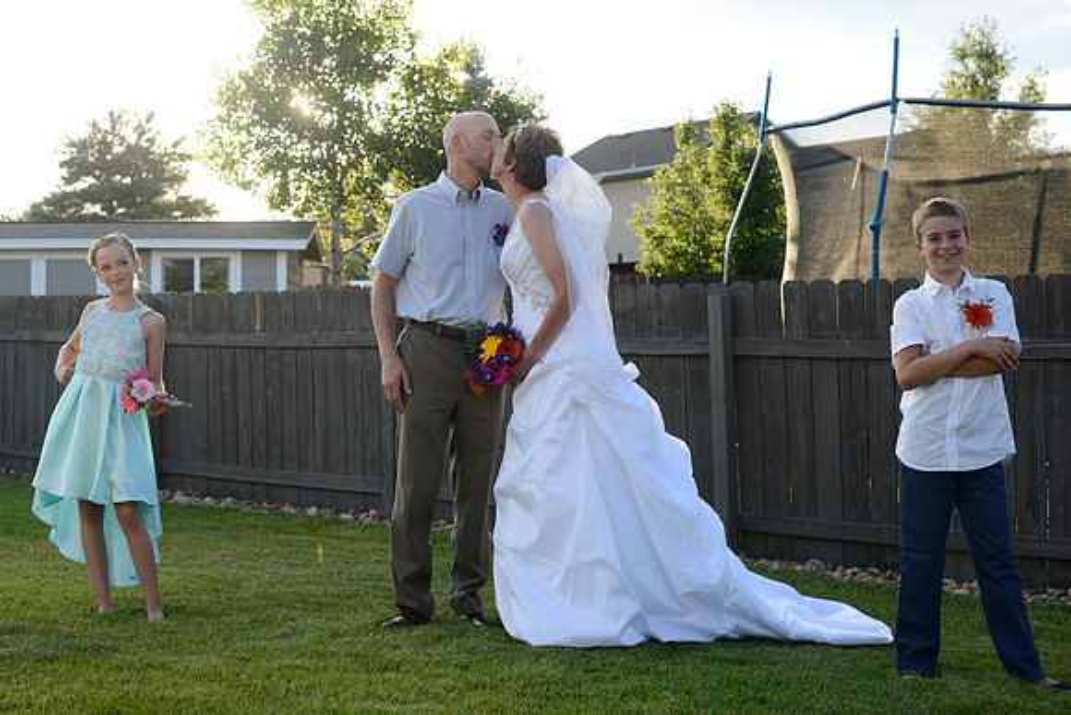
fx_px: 1488
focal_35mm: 50
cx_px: 536
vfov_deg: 27.0
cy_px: 358
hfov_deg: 39.6
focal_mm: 50
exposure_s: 1/400
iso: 400
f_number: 5
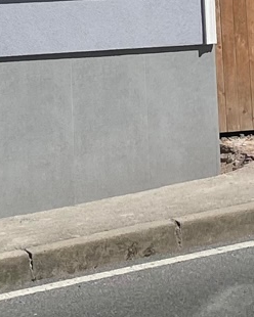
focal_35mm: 165
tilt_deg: +10.1
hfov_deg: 9.4
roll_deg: +2.4
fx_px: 1550
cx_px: 134
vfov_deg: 10.8
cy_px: -290
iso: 32
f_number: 1.6
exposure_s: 1/7407
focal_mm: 5.1
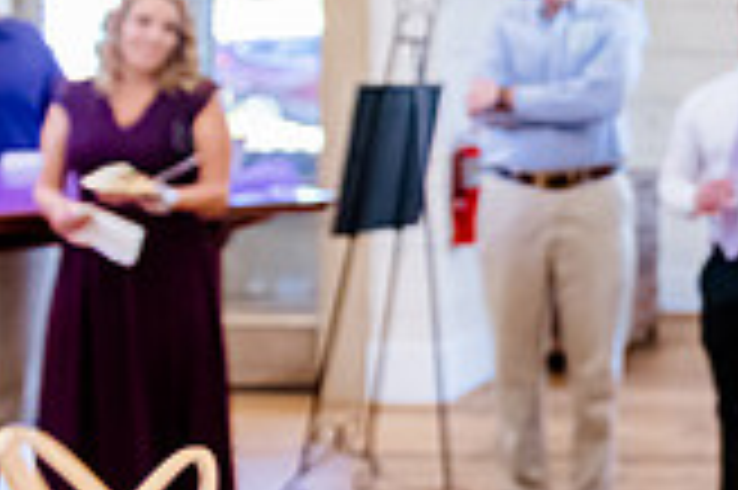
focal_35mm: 85
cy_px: 115
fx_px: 1741
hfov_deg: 20.7
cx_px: 1080
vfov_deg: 16.0
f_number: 3.2
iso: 3200
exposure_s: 1/400
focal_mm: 24
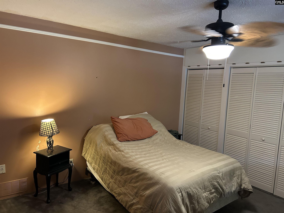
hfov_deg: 67.3
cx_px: 142
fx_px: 213
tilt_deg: -6.6
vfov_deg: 53.1
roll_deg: -2.2
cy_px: 106
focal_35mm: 26
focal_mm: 5.7
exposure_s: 1/60
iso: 400
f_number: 1.5
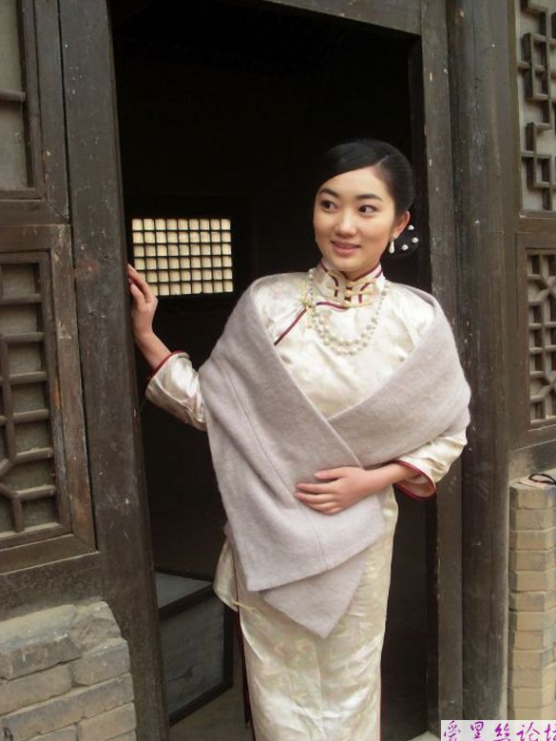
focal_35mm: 39
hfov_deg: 36.8
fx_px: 835
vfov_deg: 47.8
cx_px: 279
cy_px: 378
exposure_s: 1/125
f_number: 3
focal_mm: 6.3
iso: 80
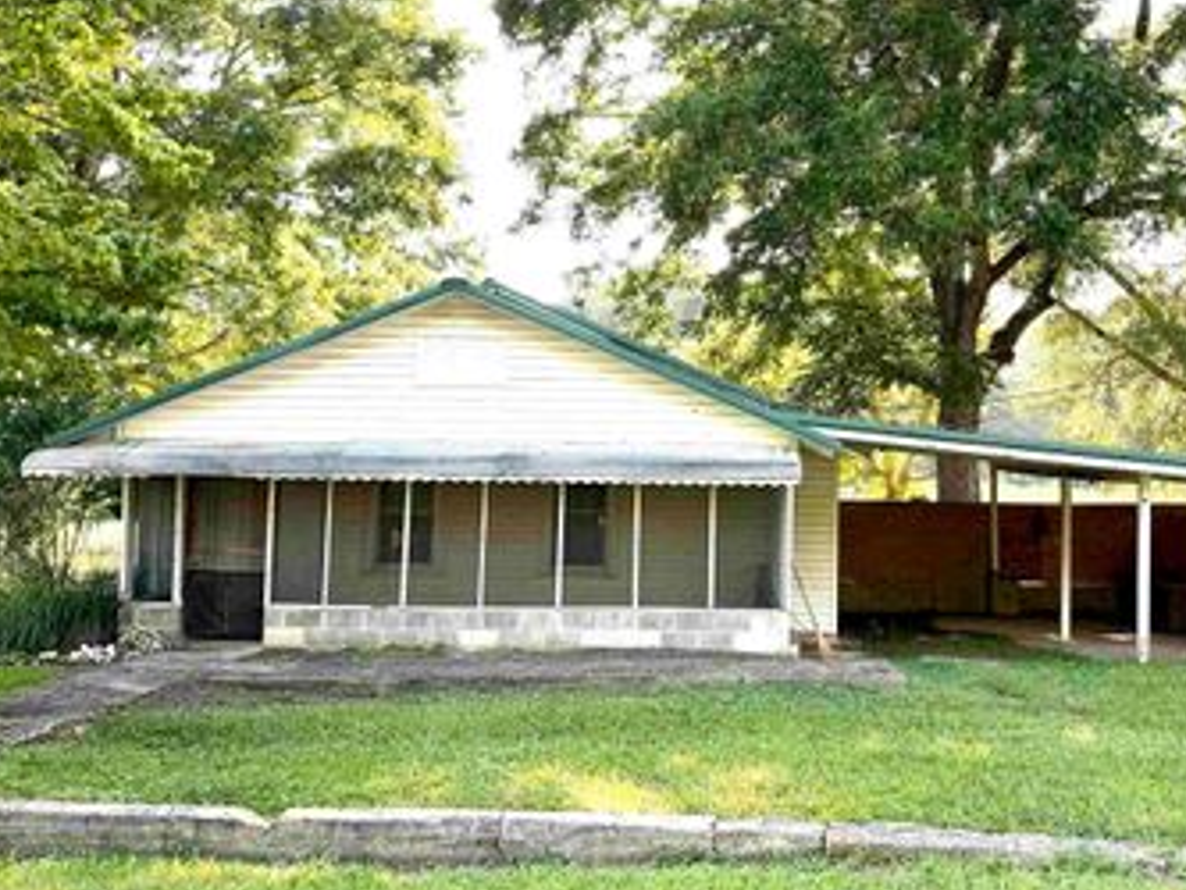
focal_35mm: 36
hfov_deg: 51.1
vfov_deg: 39.6
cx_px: 691
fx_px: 1234
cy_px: 368
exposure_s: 1/772
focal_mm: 6.76
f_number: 1.78
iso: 100
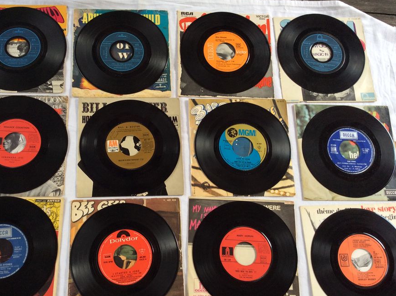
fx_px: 423
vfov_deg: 38.5
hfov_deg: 50.0
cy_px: 161
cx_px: 169
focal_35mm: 37
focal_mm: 3.3
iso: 50
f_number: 2.4
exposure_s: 1/100
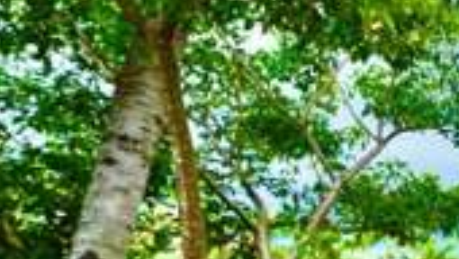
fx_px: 901
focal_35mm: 74
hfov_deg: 18.0
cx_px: 945
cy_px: 352
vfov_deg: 15.4
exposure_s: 1/80
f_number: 4.5
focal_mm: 10
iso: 400
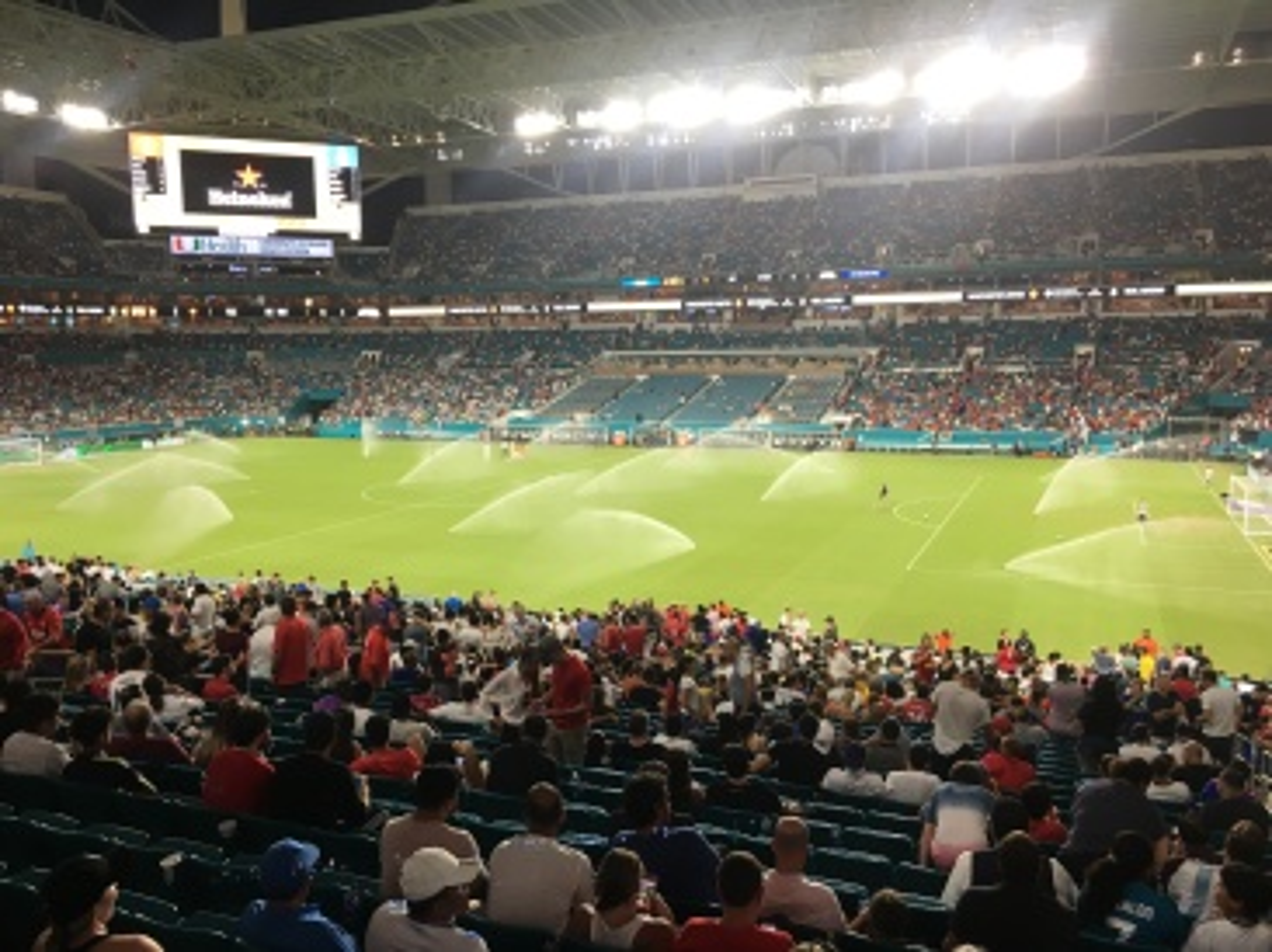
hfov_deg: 61.7
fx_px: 1065
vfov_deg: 48.2
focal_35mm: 29
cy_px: 476
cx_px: 636
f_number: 2.2
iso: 25
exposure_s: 1/30
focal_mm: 4.15
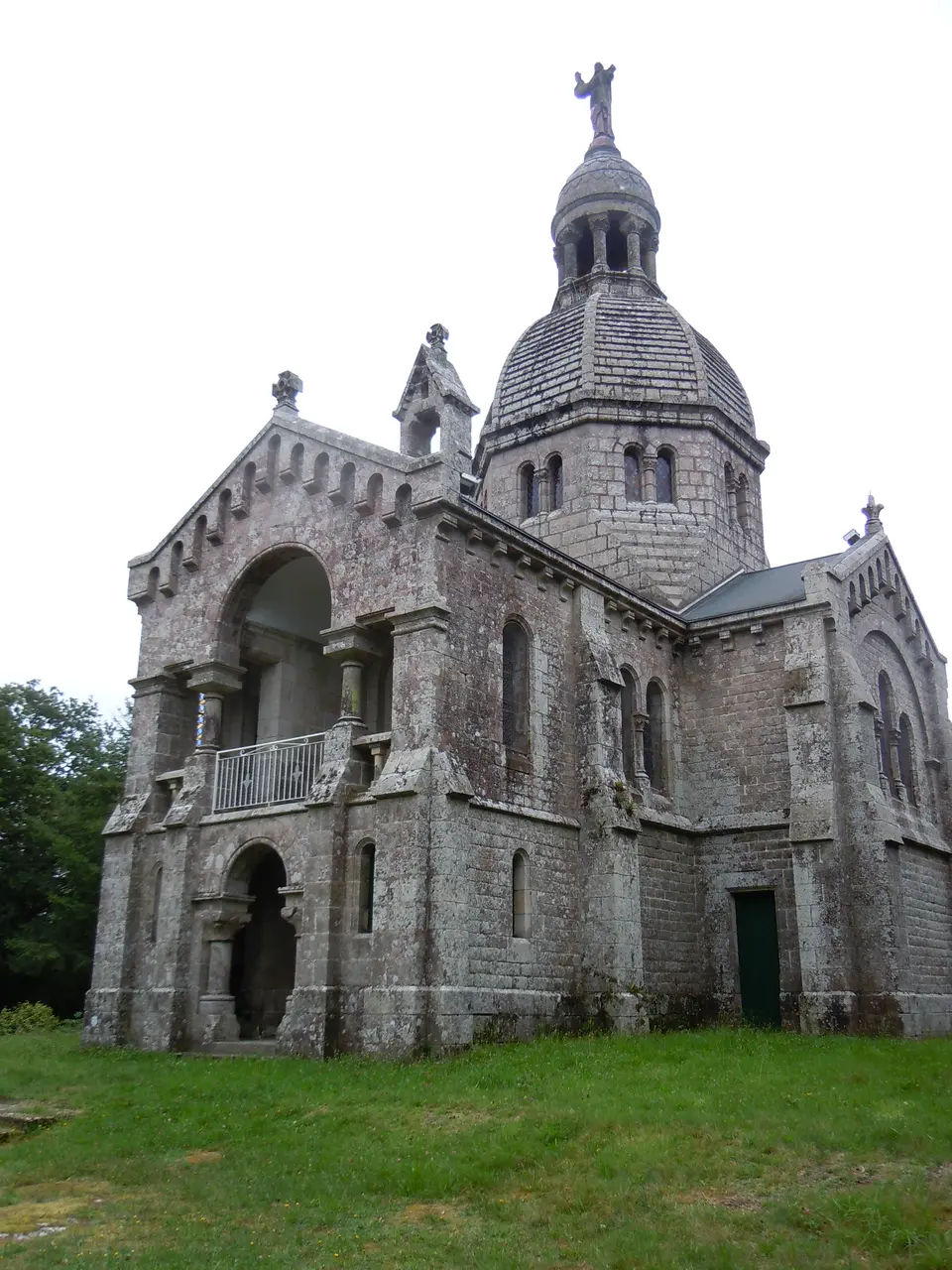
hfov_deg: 46.8
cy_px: 635
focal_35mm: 30
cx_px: 476
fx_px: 1100
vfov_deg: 60.0
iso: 100
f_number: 3.5
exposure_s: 1/320
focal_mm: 5.4
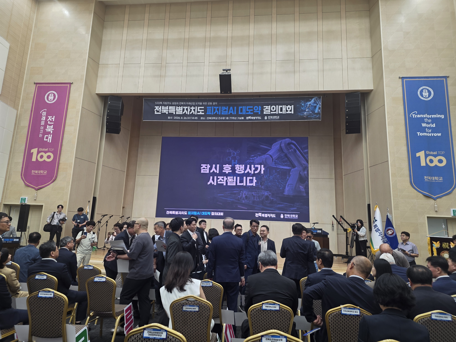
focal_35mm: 23
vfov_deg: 58.9
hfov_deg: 73.9
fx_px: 303
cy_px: 171
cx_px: 228
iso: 80
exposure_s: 1/60
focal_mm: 6.25
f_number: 1.7
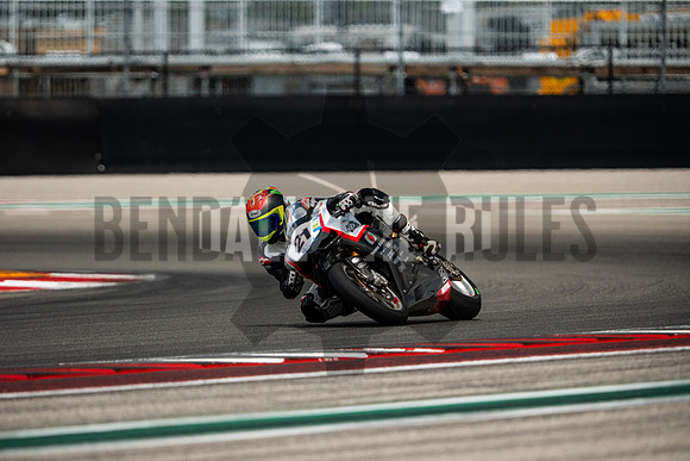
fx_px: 8052
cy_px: 230
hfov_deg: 4.9
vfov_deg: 3.3
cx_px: 345
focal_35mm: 420
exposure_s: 1/1600
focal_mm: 280
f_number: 2.8
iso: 250
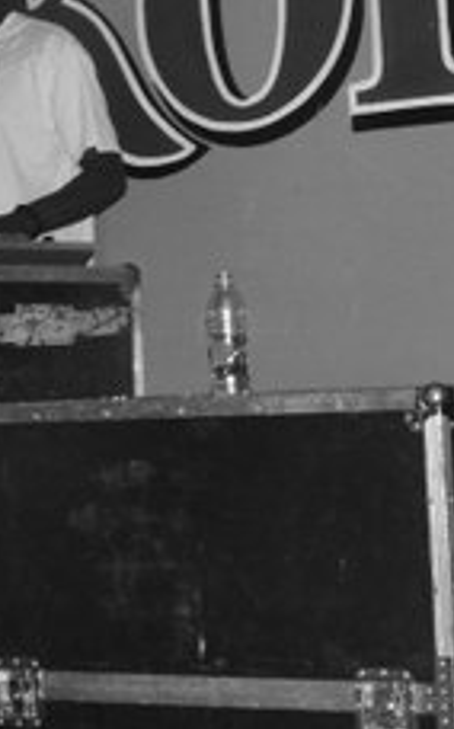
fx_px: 2659
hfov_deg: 9.8
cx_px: 169
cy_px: -120
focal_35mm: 134
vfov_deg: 15.1
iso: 1250
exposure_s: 1/80
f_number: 7.1
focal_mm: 20
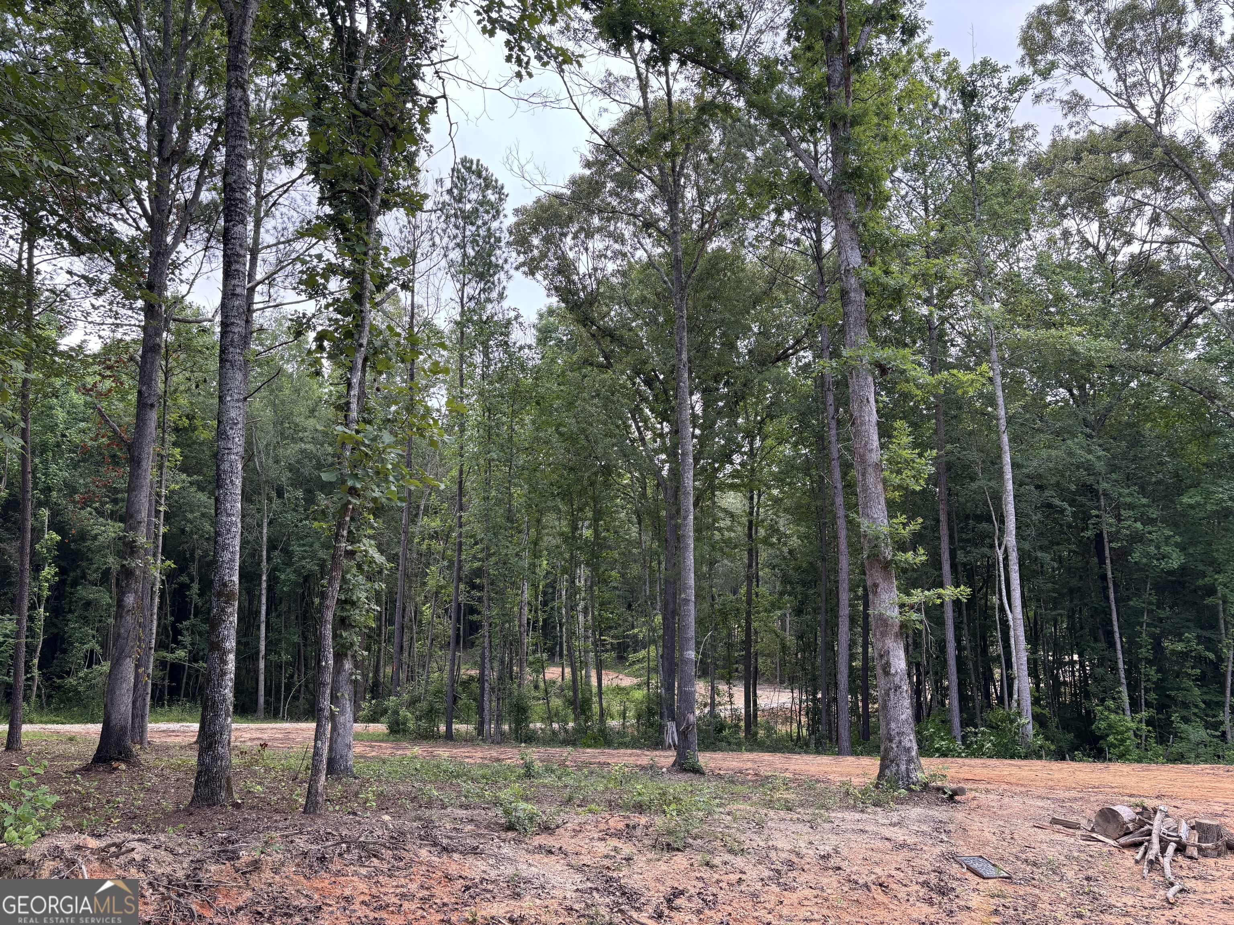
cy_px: 462
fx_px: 927
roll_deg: +0.8
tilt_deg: +9.1
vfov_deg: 53.1
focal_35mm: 26
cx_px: 617
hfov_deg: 67.3
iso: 50
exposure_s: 1/188
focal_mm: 5.96
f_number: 1.6
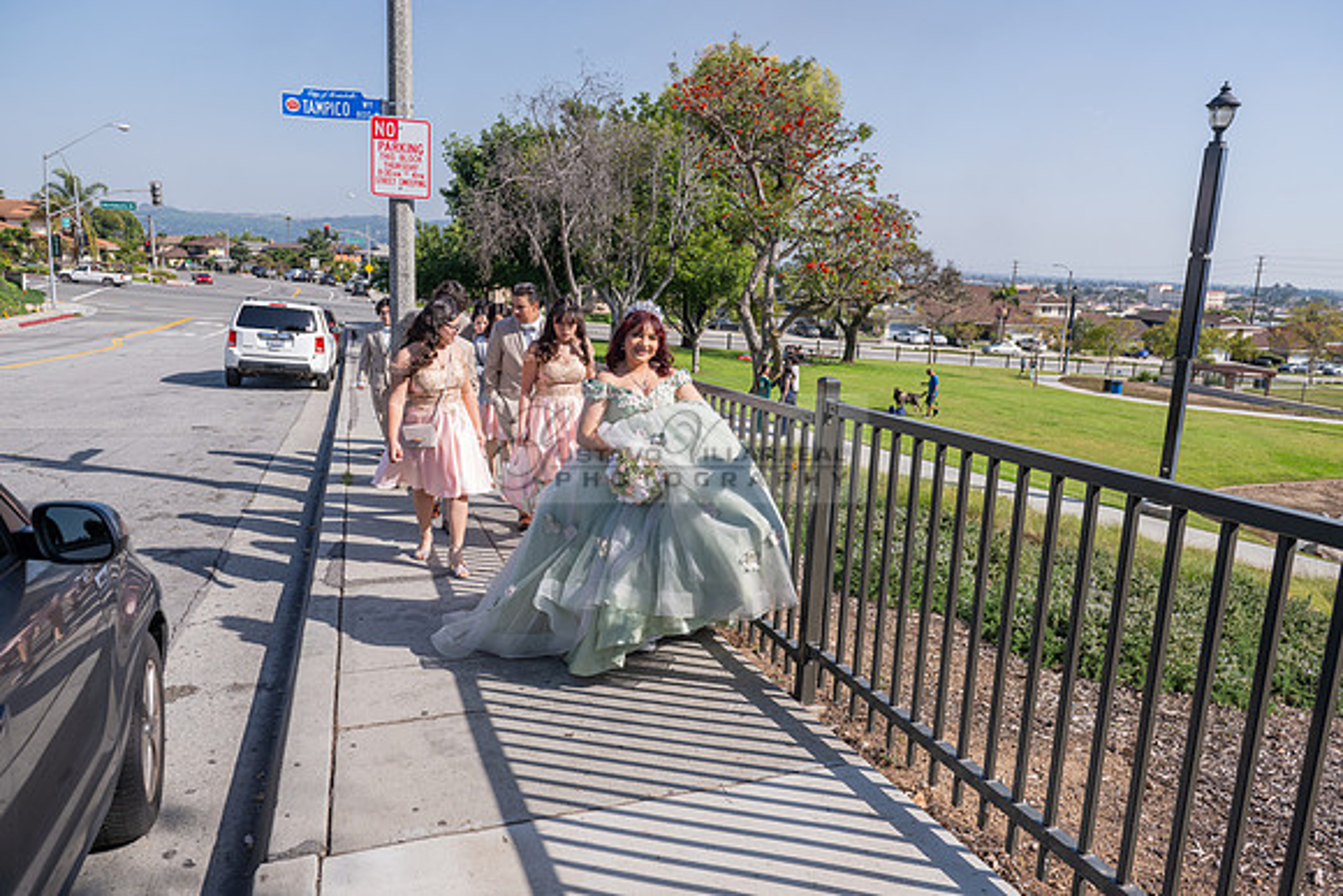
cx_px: 672
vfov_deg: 53.2
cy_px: 448
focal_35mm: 24
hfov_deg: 73.7
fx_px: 896
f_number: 5.6
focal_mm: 24
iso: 200
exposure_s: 1/800
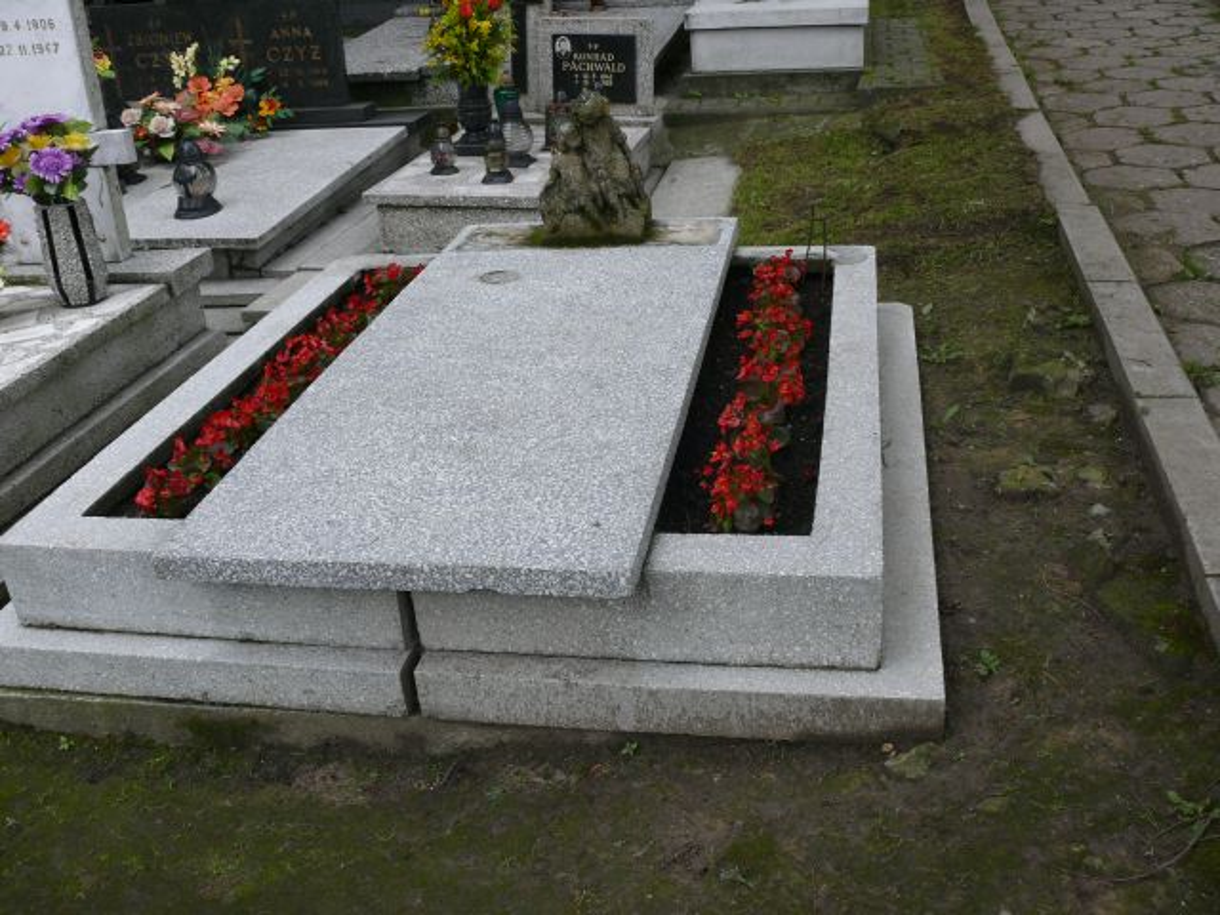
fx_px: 1234
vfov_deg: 40.7
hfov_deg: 52.6
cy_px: 458
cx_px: 610
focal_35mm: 35
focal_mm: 7.4
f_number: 4
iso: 100
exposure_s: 1/125
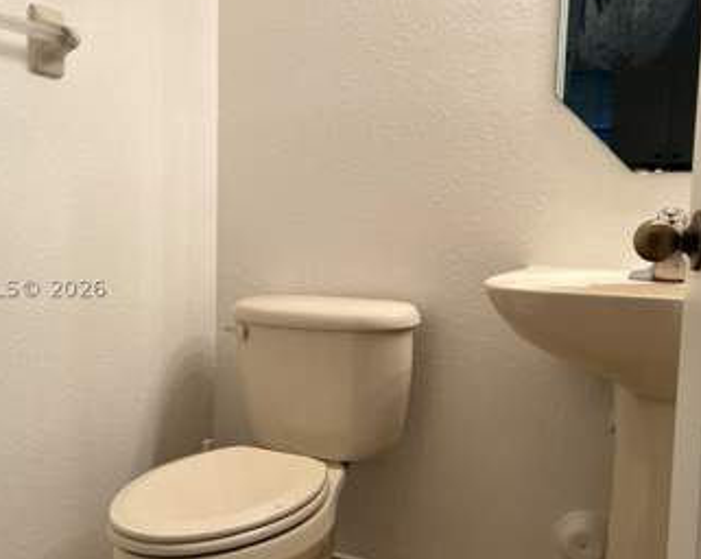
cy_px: 288
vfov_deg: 39.1
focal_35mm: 38
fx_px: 787
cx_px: 306
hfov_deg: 47.9
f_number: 1.5
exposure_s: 1/120
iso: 100
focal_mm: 5.7
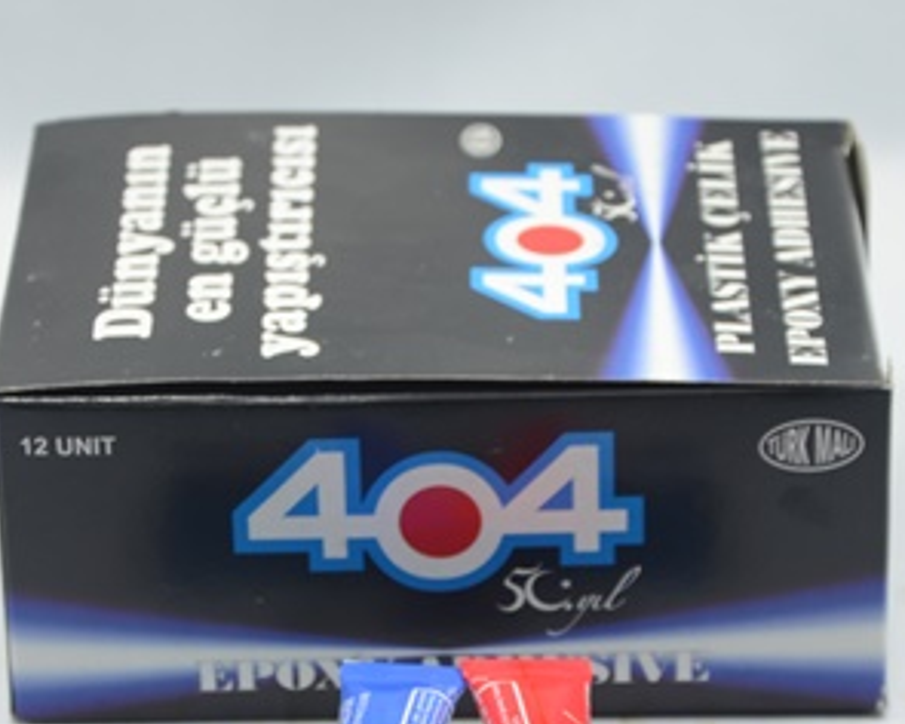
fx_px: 5089
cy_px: 509
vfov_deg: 8.1
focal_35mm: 190
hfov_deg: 10.2
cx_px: 365
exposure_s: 1/40
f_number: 7.1
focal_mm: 66
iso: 160
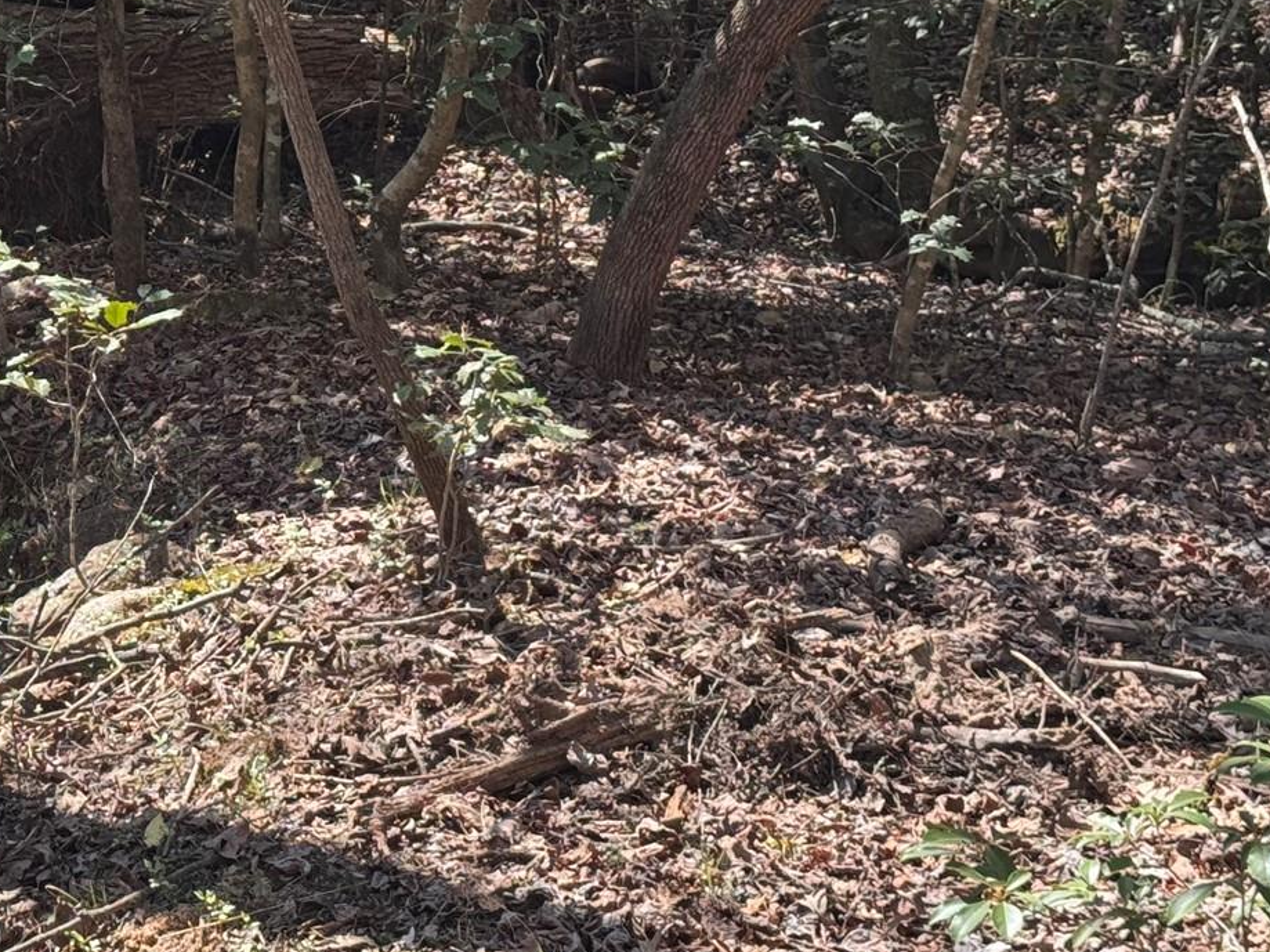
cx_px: 69
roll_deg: -1.2
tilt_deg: -13.6
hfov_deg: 18.0
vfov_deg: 13.8
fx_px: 3925
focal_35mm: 107
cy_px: 442
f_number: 1.78
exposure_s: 1/633
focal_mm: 6.76
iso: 64
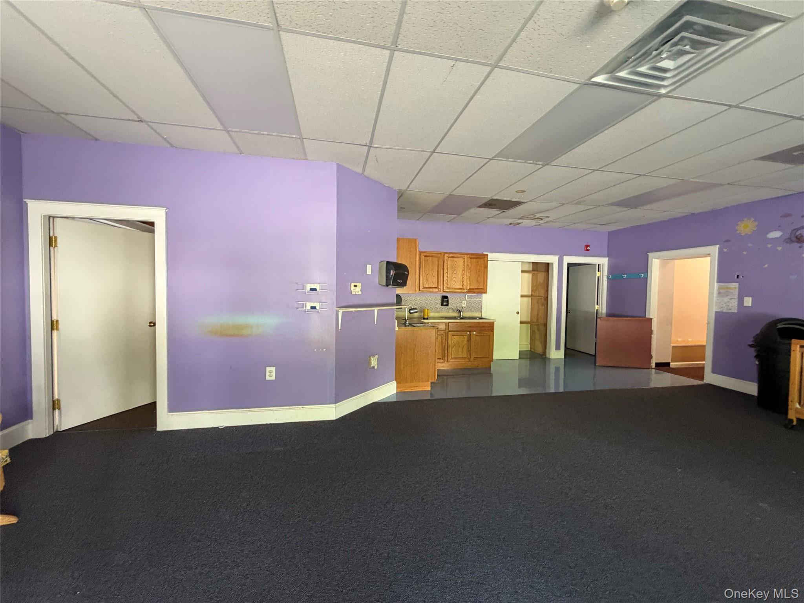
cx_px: 402
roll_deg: -2.3
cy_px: 302
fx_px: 325
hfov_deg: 102.1
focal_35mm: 14
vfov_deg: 85.7
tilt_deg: -0.4
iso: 320
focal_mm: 2.22
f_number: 2.2
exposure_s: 1/60
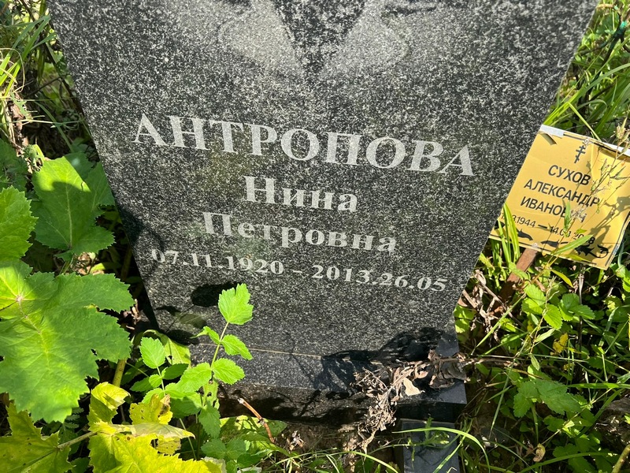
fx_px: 473
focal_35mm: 26
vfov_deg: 53.1
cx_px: 315
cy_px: 236
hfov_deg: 67.3
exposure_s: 1/1808
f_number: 1.5
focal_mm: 5.7
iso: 50
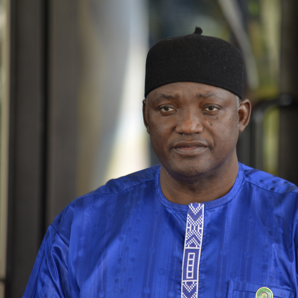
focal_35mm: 539
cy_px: 149
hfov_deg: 3.3
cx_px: 195
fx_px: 5250
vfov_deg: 3.3
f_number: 5.6
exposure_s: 1/250
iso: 800
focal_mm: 280
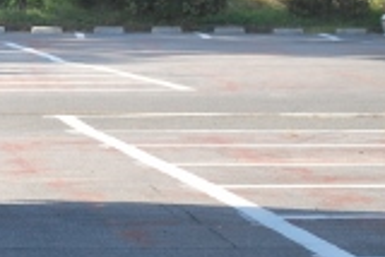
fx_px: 3211
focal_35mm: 300
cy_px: -62
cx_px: -320
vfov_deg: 4.6
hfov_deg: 6.7
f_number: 6.3
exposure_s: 1/160
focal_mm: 50
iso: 100
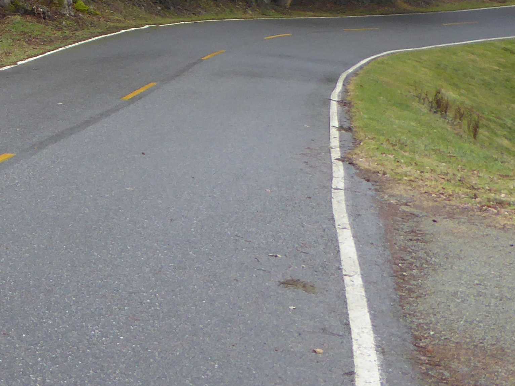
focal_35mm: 80
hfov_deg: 21.7
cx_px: -178
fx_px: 1190
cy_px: -102
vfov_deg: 17.4
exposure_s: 1/125
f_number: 3.3
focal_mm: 4.3
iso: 100
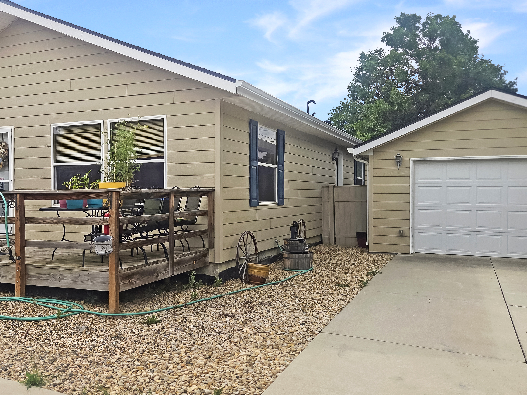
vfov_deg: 42.8
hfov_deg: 55.0
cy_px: 160
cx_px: 214
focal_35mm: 33
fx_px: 502
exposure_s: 1/4274
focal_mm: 5.4
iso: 80
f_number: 1.8
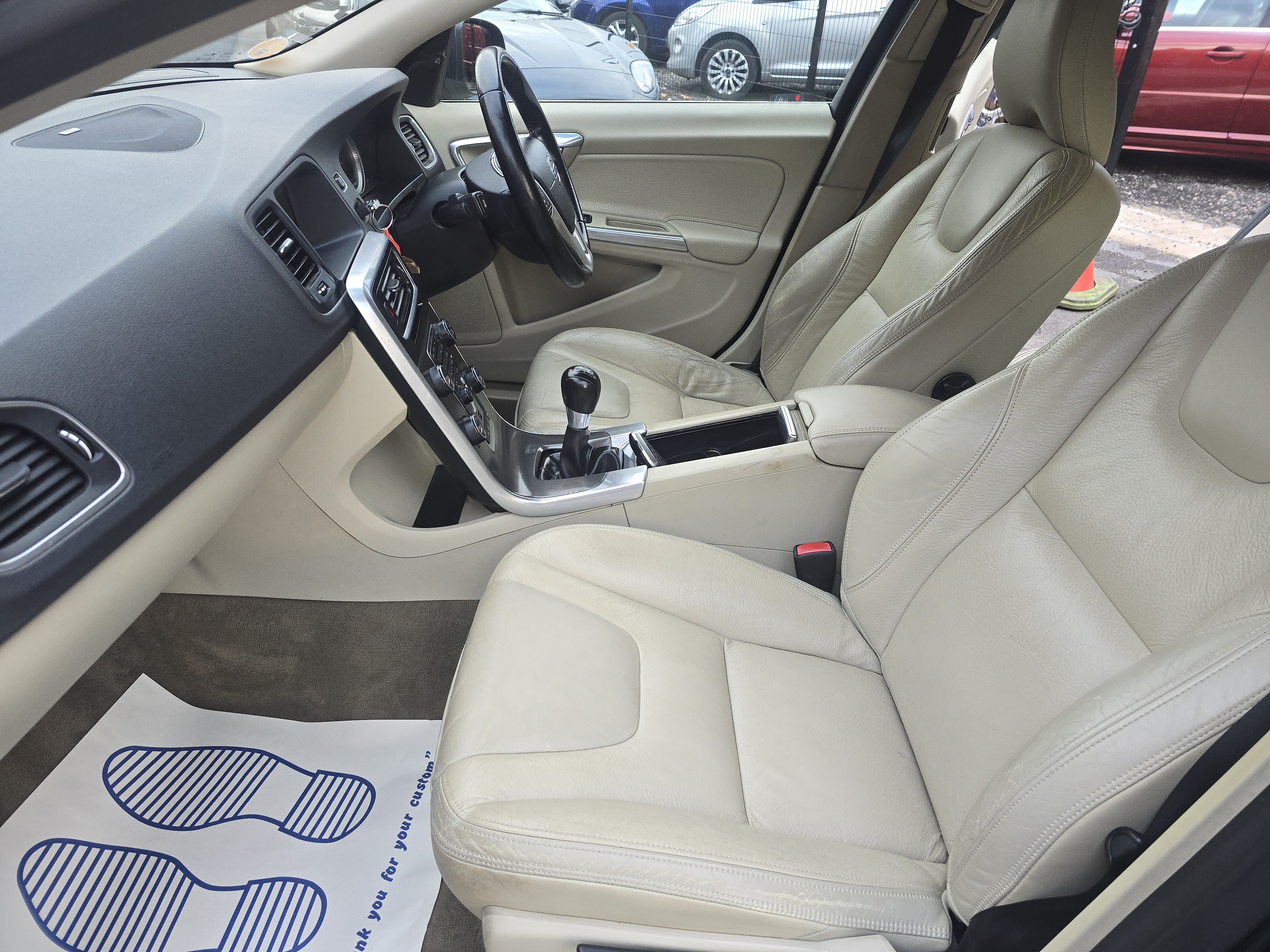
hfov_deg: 73.9
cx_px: 635
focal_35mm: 23
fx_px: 844
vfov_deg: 58.9
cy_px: 476
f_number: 1.7
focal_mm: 6.3
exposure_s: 1/180
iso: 125
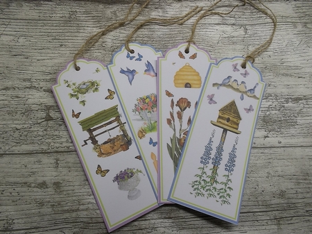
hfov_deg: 61.7
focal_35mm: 29
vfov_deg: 48.2
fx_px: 261
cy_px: 117
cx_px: 156
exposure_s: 1/40
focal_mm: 4.1
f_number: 3.3
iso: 80
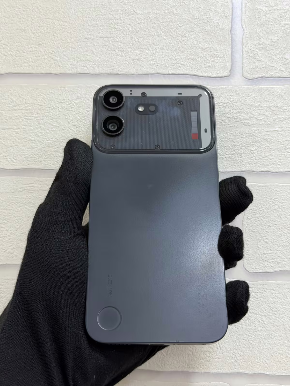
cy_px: 193
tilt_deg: +6.2
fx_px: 536
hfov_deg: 30.3
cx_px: 145
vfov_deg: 39.7
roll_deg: -0.5
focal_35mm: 48
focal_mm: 6.76
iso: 50
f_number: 1.78
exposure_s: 1/50
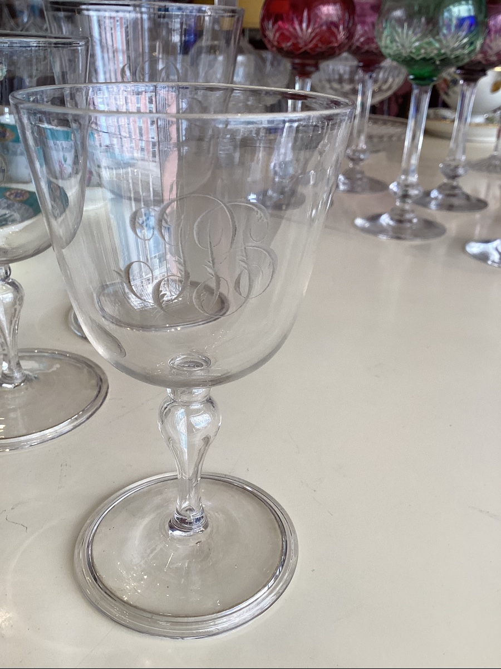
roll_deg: -3.6
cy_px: 334
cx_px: 250
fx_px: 598
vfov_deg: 58.4
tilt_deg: -27.5
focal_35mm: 31
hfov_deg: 45.4
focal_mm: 3.3
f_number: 2.4
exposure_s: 1/50
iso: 50
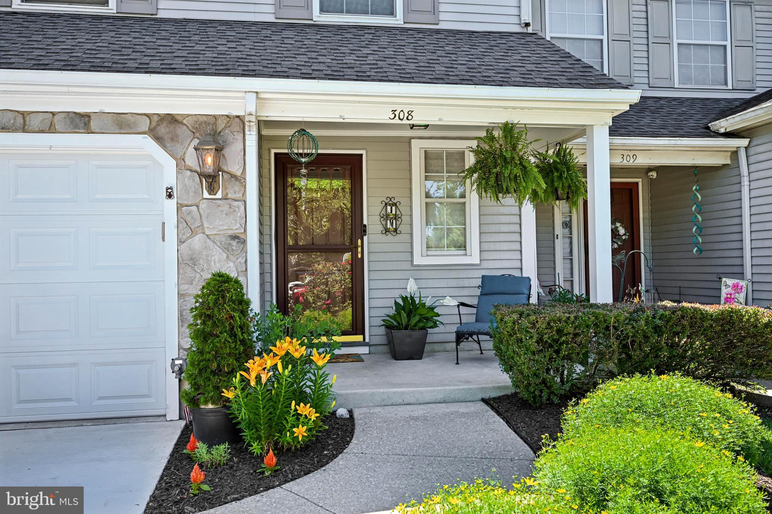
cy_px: 257
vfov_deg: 43.6
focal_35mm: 30
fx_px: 643
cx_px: 386
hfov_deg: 61.9
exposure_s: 1/400
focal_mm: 30
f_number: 8
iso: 800
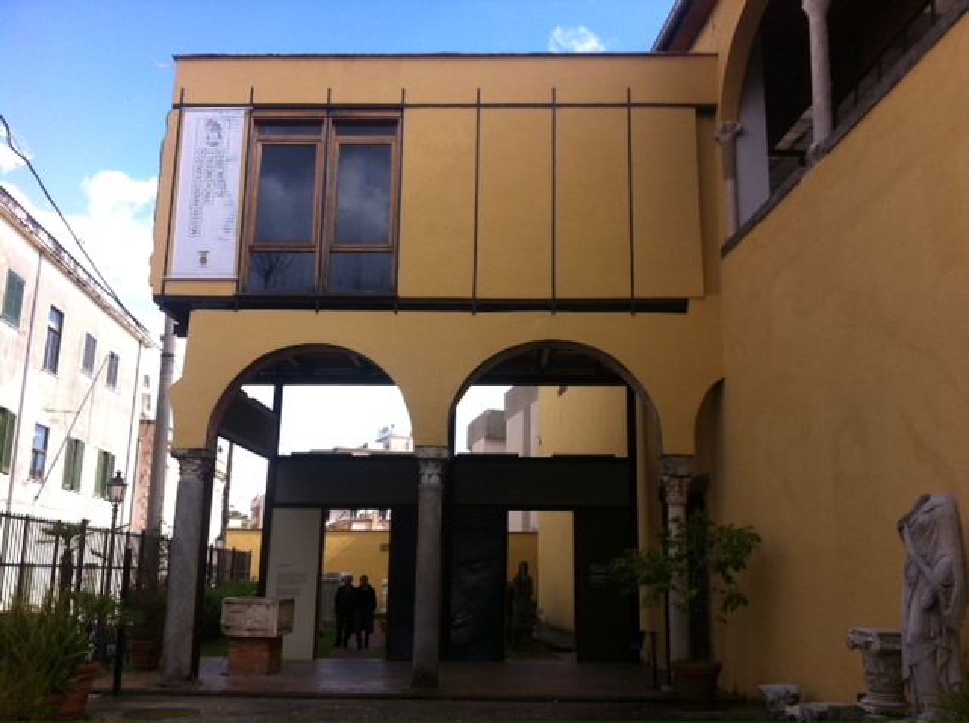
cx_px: 484
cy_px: 362
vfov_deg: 40.6
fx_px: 978
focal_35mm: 35
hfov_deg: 52.7
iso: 80
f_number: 2.8
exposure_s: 1/548
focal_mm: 3.85
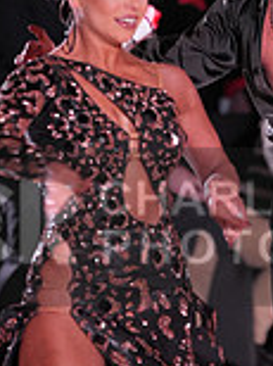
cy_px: 228
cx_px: 246
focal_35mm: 384
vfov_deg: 5.2
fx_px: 4049
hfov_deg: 3.9
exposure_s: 1/800
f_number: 2.8
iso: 1600
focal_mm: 106
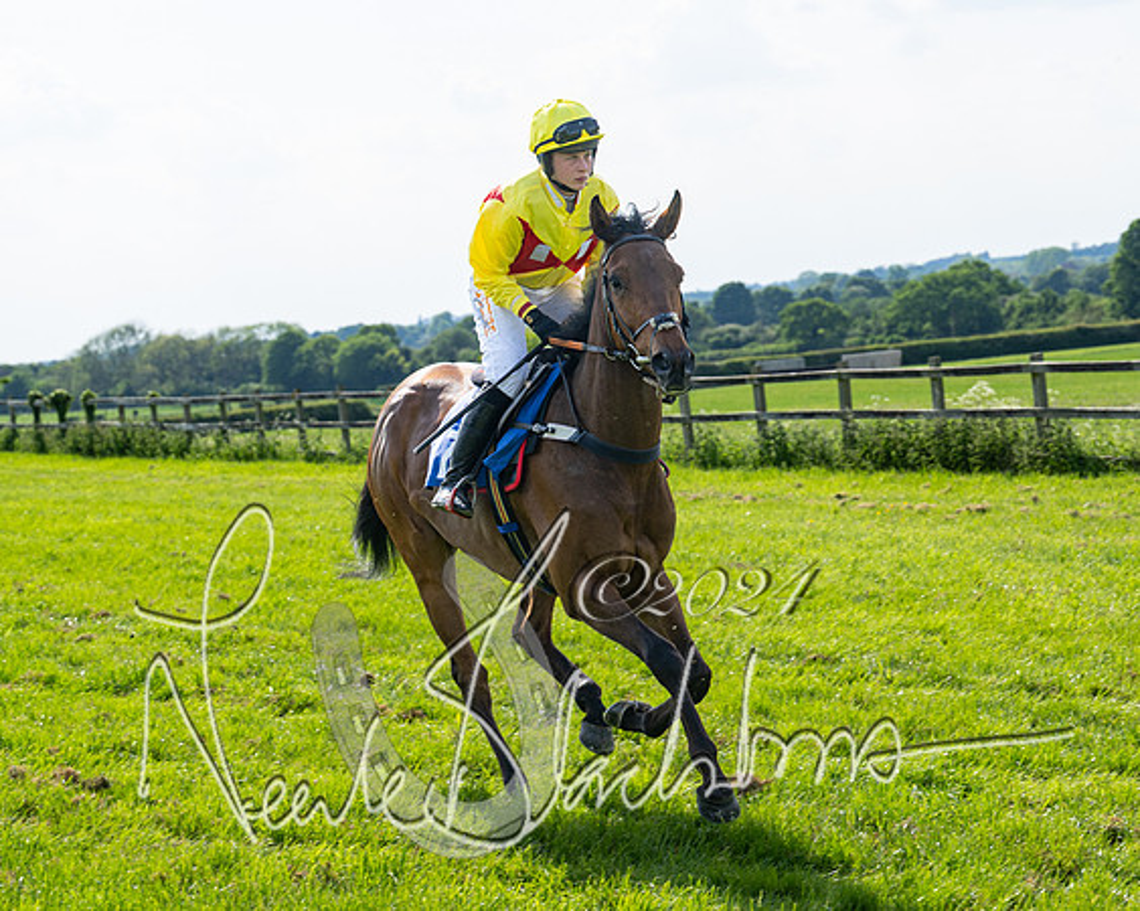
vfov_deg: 15.8
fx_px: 3289
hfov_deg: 19.7
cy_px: 368
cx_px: 653
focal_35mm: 98
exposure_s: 1/1000
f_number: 5
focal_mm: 70
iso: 200
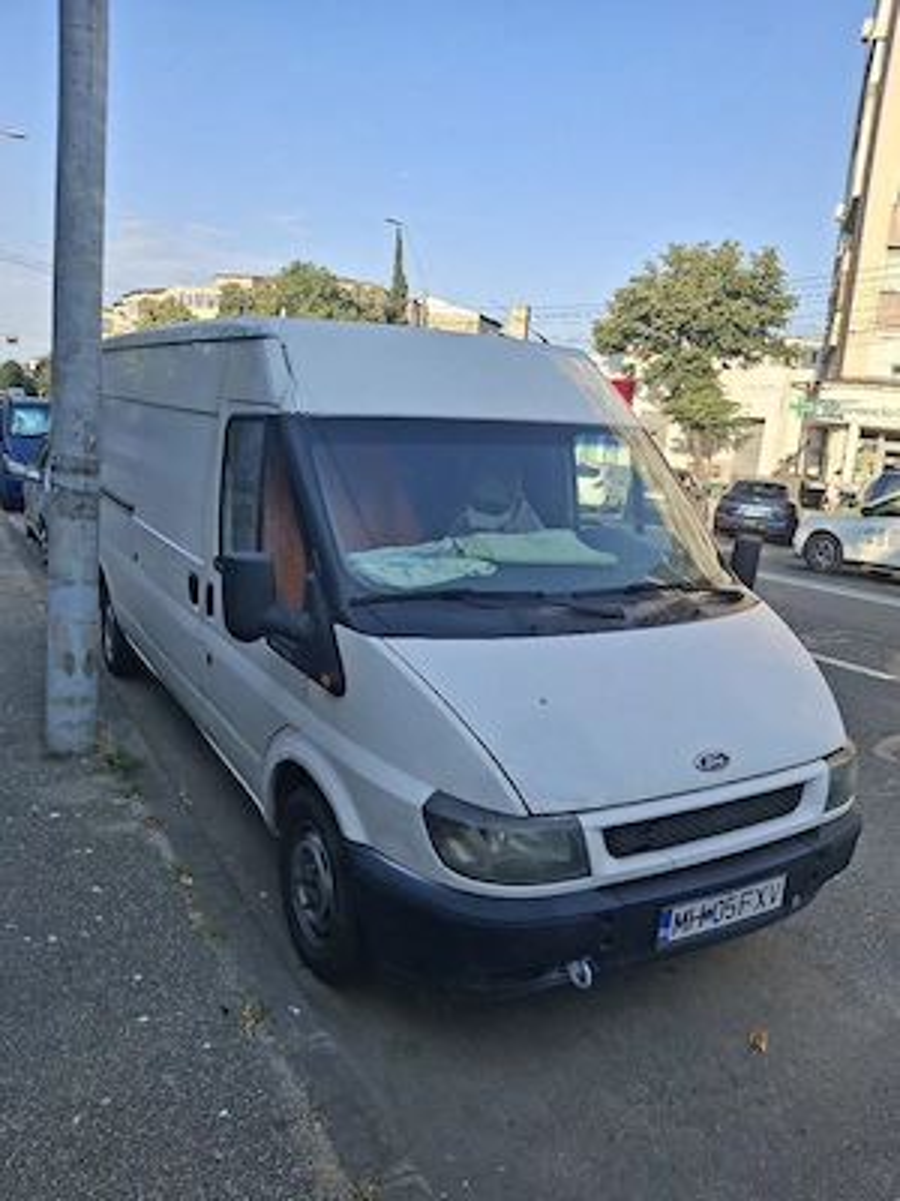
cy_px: 600
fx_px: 867
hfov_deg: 54.9
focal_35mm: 25
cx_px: 450
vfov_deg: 69.4
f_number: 1.8
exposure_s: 1/1250
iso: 32
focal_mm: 4.69
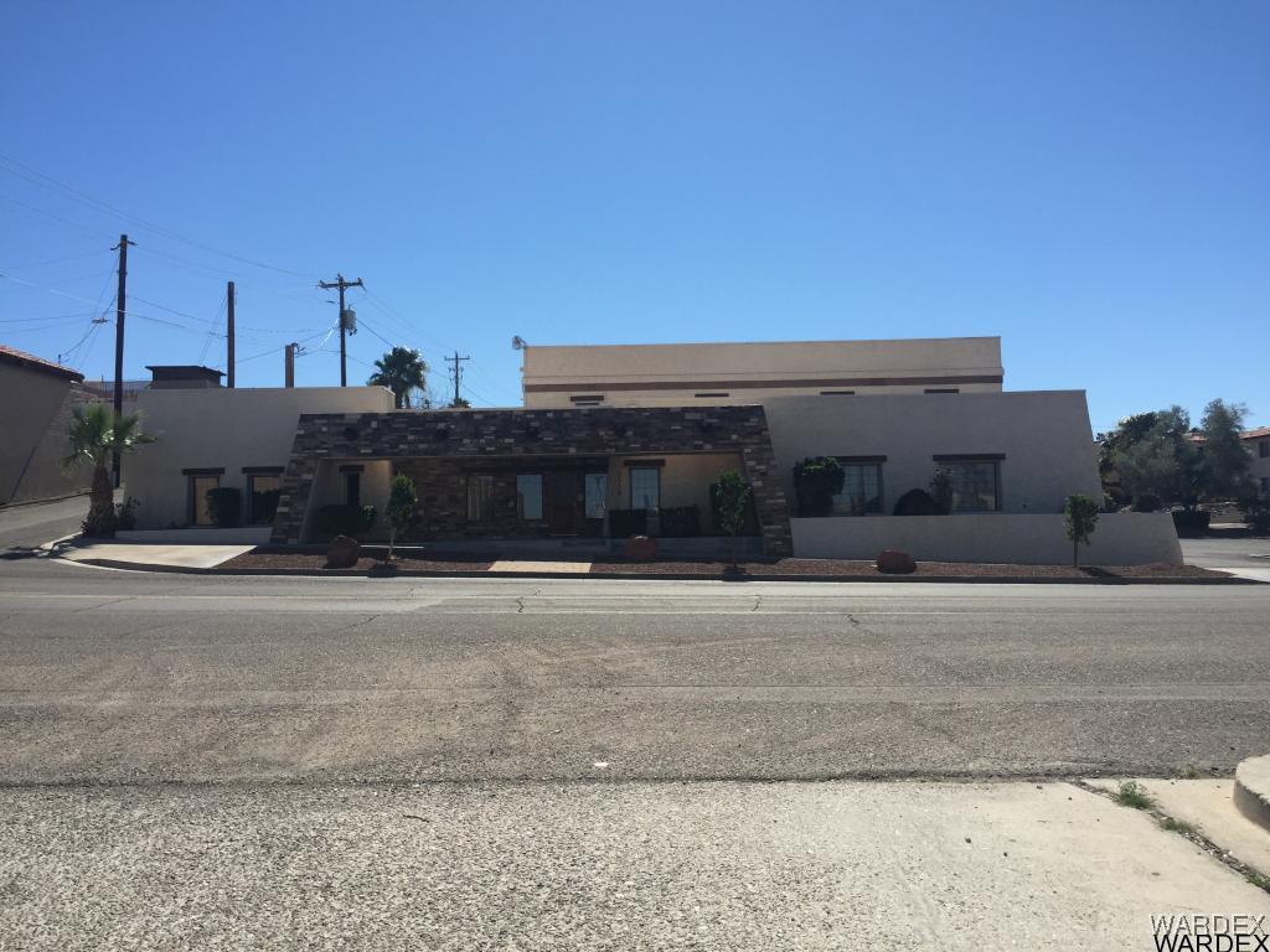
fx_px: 1064
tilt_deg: +3.4
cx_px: 635
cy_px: 476
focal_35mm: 29
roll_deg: +0.1
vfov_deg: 48.2
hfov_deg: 61.7
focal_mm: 4.15
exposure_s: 1/2326
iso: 32
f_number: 2.2
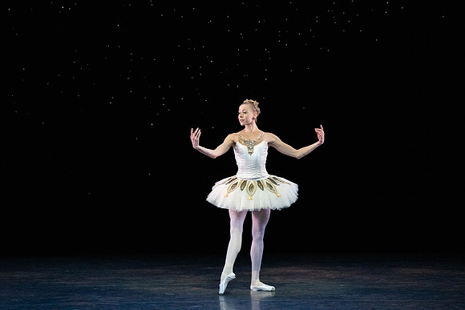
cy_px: 155
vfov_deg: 3.9
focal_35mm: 352
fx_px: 4548
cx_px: 232
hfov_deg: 5.9
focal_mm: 352
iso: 20000
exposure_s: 1/400
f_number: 11
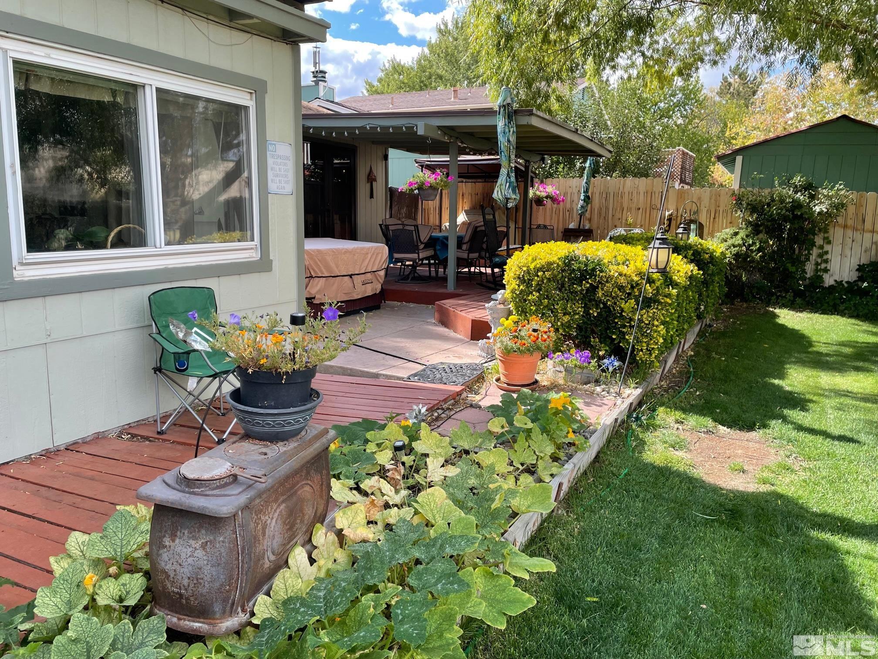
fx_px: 659
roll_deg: -1.2
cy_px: 330
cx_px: 439
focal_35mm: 26
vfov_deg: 53.1
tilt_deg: -8.8
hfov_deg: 67.3
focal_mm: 4.2
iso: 32
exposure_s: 1/619
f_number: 1.6
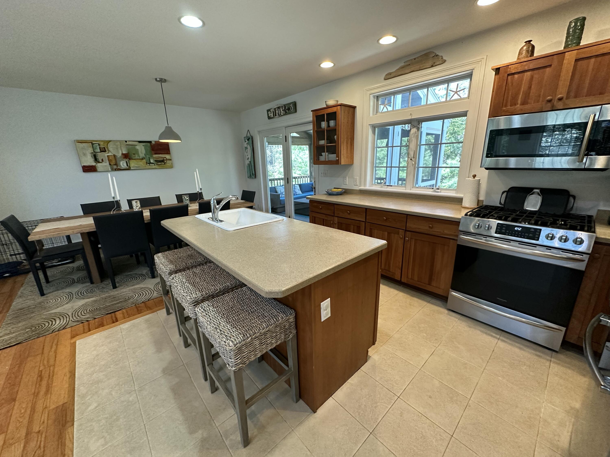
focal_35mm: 14
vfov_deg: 85.7
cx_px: 305
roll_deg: +2.0
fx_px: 247
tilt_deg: -15.8
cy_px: 228
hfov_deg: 102.1
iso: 320
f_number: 2.2
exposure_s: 1/120
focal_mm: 2.22
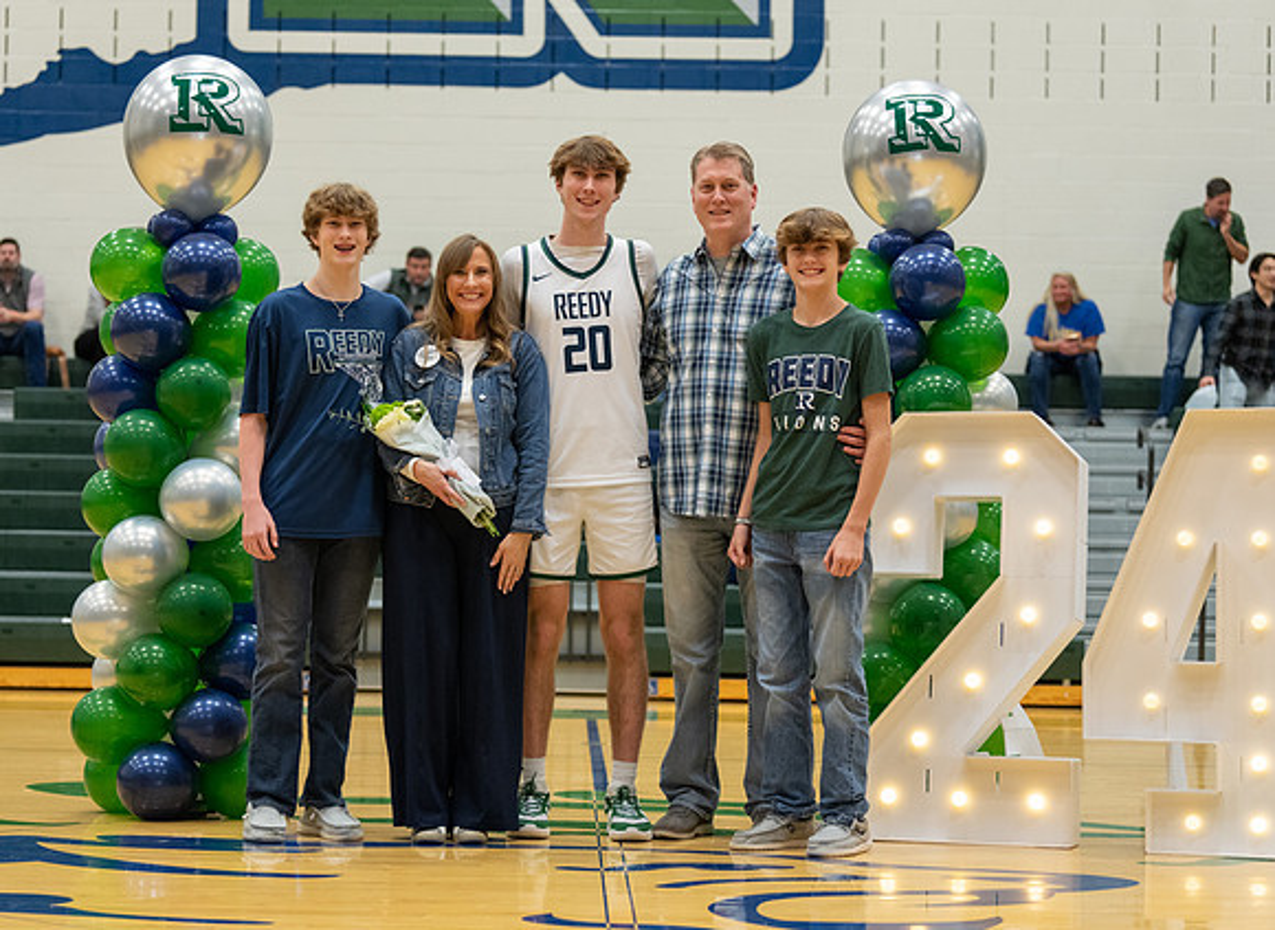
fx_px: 2935
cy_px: 484
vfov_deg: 18.0
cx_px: 547
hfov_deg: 24.5
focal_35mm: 80
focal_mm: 70
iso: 3200
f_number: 2.8
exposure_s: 1/320
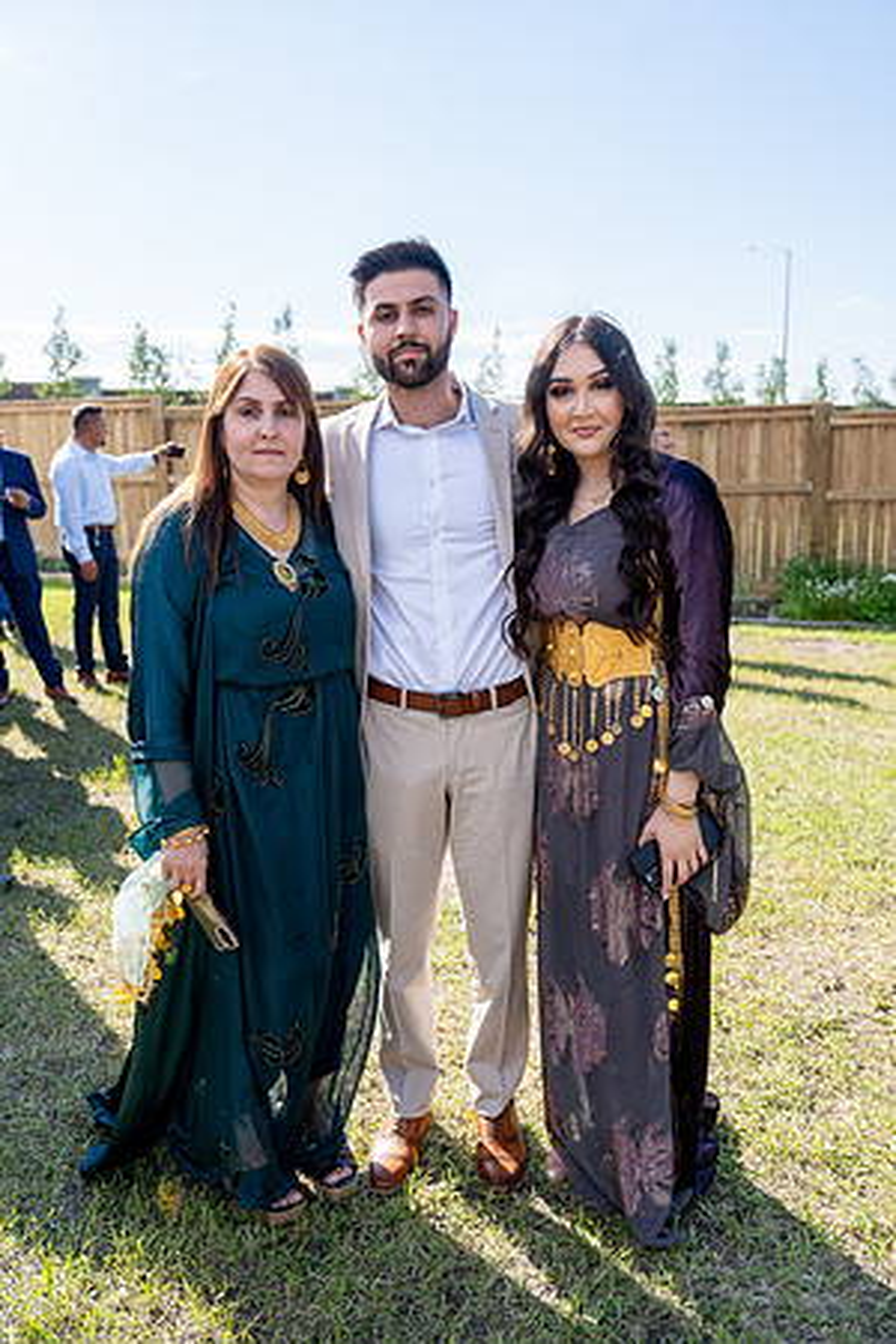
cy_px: 672
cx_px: 448
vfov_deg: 60.3
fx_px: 1157
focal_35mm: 31
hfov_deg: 42.3
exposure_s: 1/2000
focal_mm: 31
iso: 320
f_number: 3.5
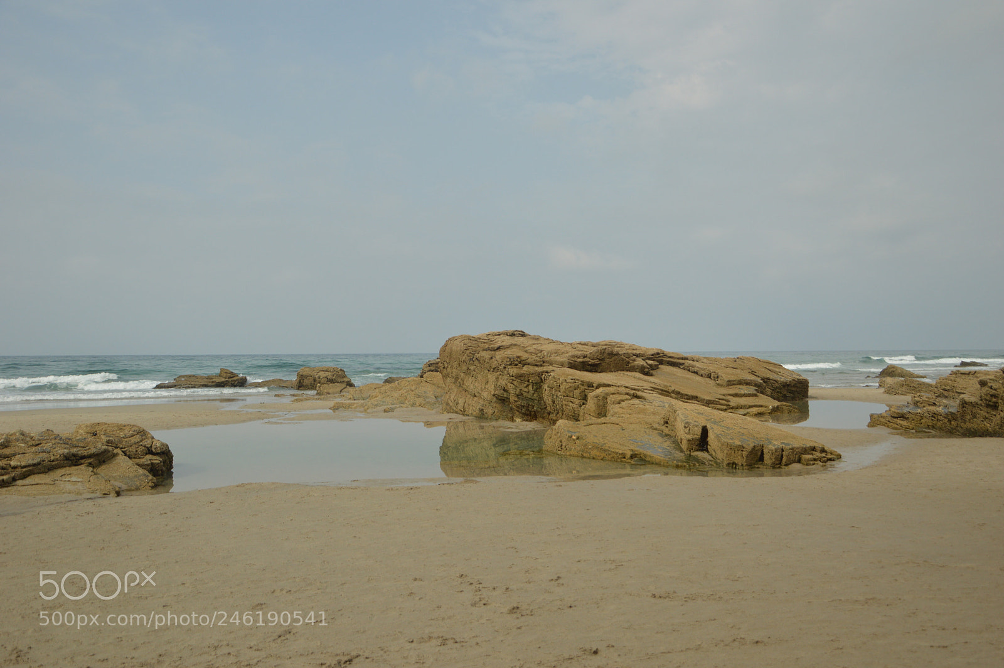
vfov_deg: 41.6
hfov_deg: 59.5
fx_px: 878
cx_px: 502
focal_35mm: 32
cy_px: 334
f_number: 4.5
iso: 200
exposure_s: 1/2500
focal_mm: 21
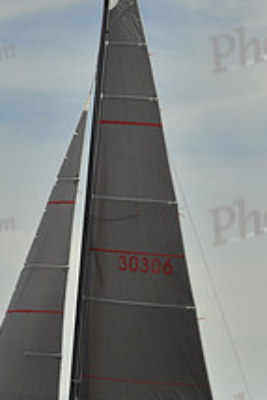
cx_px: 113
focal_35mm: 257
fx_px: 2854
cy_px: 321
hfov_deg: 5.4
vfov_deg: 8.0
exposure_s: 1/1600
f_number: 9
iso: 280
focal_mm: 95
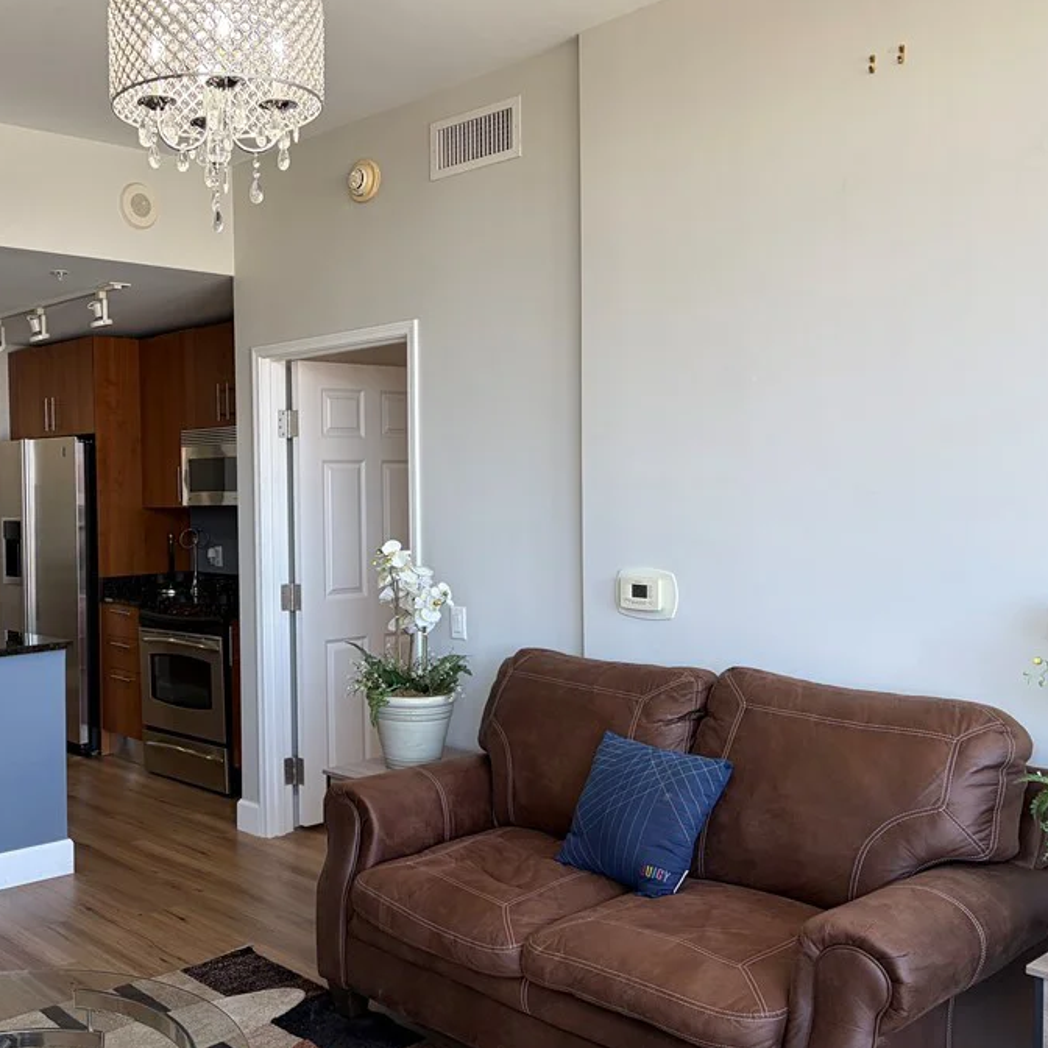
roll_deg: +1.8
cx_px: 267
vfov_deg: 47.2
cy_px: 521
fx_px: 1199
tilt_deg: -1.6
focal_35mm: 35
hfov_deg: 45.6
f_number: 1.6
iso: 64
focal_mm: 5.96
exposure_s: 1/120
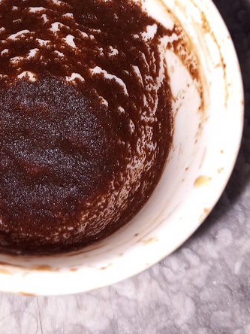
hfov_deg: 25.5
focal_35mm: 56
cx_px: 41
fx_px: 539
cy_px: 55
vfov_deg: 33.1
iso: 32
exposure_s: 1/50
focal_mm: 4
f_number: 1.8
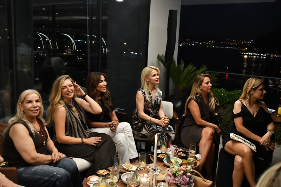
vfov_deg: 38.9
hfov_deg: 55.8
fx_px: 265
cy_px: 94
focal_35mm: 34
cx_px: 140
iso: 4000
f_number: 4
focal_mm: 34
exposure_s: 1/60
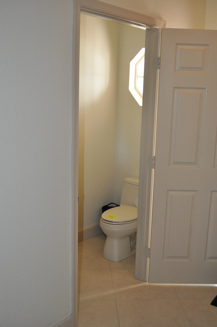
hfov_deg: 34.1
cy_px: 164
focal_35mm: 39
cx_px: 108
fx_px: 354
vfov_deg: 49.6
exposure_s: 1/80
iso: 800
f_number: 4.2
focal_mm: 26
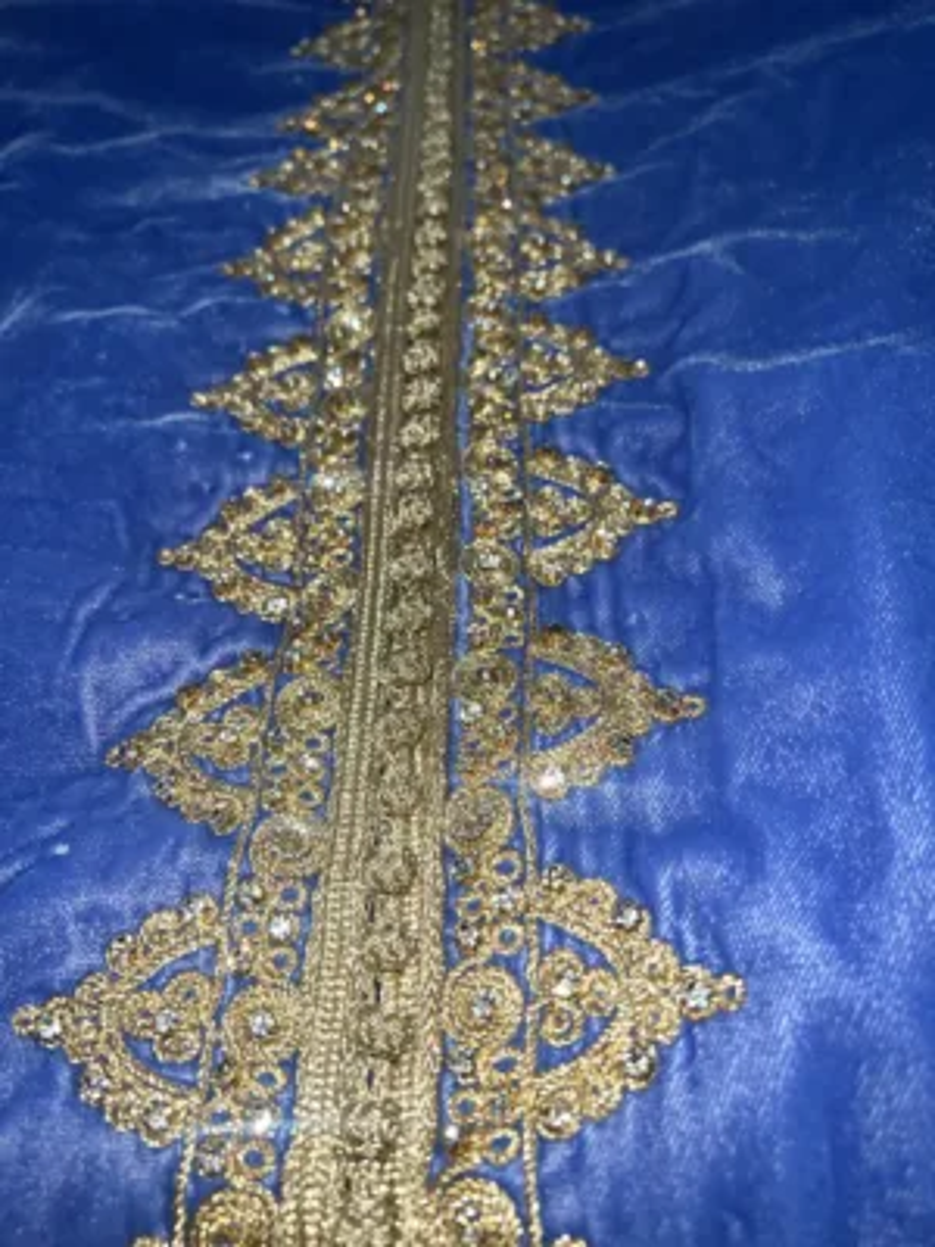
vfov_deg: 67.3
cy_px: 624
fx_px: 936
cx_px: 468
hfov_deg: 53.1
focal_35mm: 26
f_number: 1.5
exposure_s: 1/504
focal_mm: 5.7
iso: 32
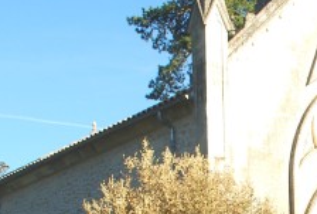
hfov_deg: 18.6
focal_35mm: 107
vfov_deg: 12.5
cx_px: 314
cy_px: 284
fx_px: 945
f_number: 7.1
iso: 100
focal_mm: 20
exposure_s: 1/200
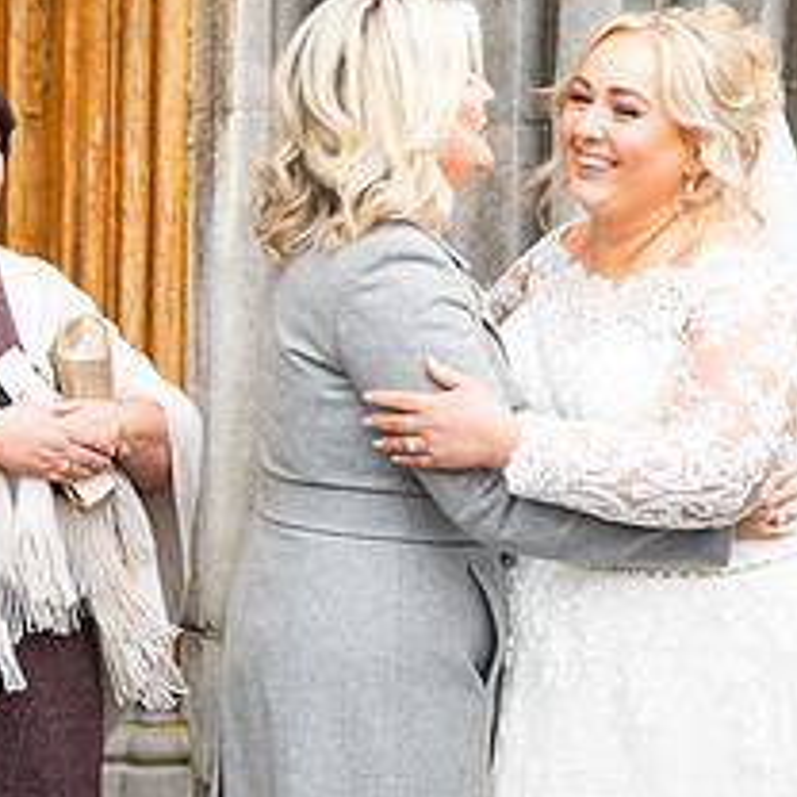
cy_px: 351
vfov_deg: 19.3
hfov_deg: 18.9
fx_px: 2344
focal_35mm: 90
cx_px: 747
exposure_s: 1/160
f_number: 3.5
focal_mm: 38
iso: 125
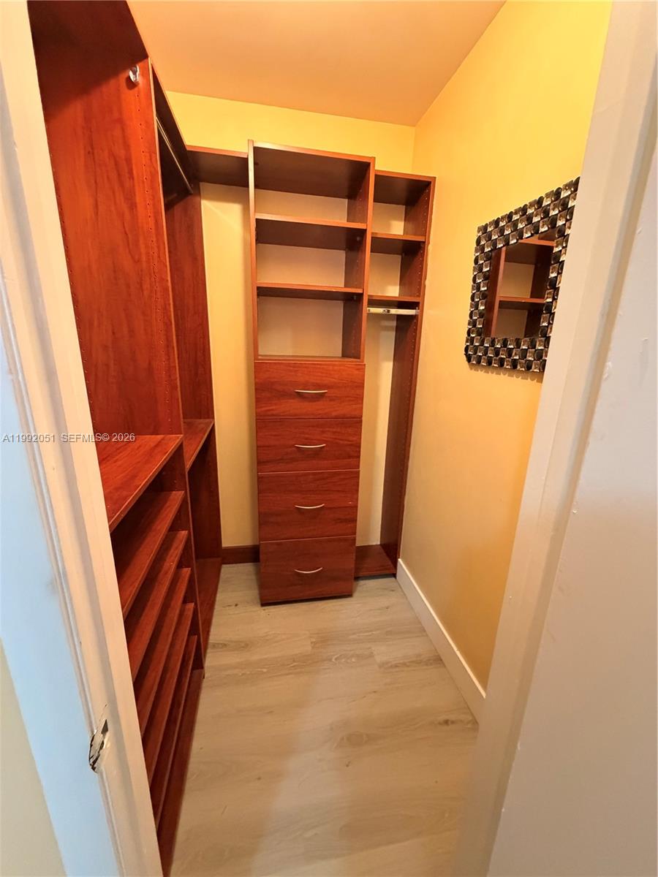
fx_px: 355
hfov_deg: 85.7
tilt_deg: -15.8
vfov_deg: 102.1
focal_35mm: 14
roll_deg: -1.7
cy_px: 438
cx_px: 329
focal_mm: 2.22
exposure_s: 1/60
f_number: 2.2
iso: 800
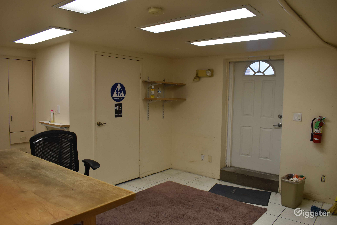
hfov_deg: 67.4
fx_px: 253
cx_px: 168
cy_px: 112
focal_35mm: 27
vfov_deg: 47.9
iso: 400
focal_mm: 18
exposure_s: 1/100
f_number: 5
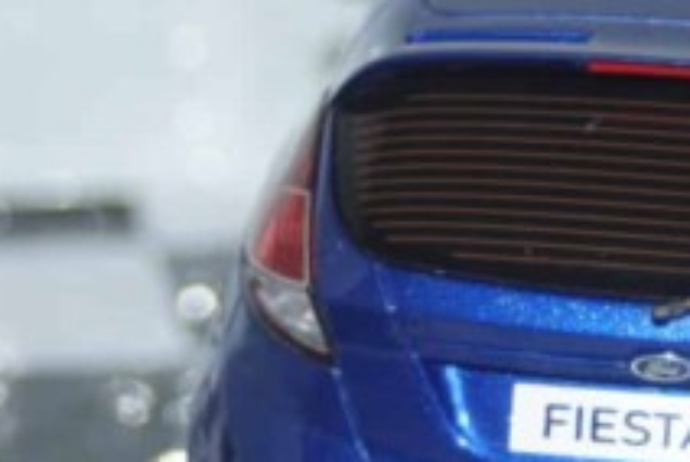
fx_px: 4069
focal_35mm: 212
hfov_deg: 9.7
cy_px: 306
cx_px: 589
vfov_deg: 6.5
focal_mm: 50
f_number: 4.5
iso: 250
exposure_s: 1/80
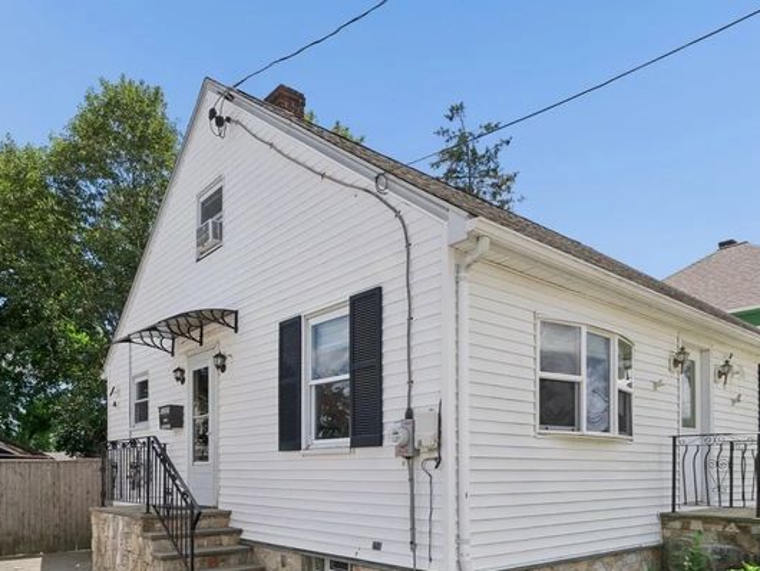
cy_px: 467
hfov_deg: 67.2
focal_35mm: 26
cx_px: 361
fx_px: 571
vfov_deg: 49.6
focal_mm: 14
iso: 400
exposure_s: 1/1000
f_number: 8
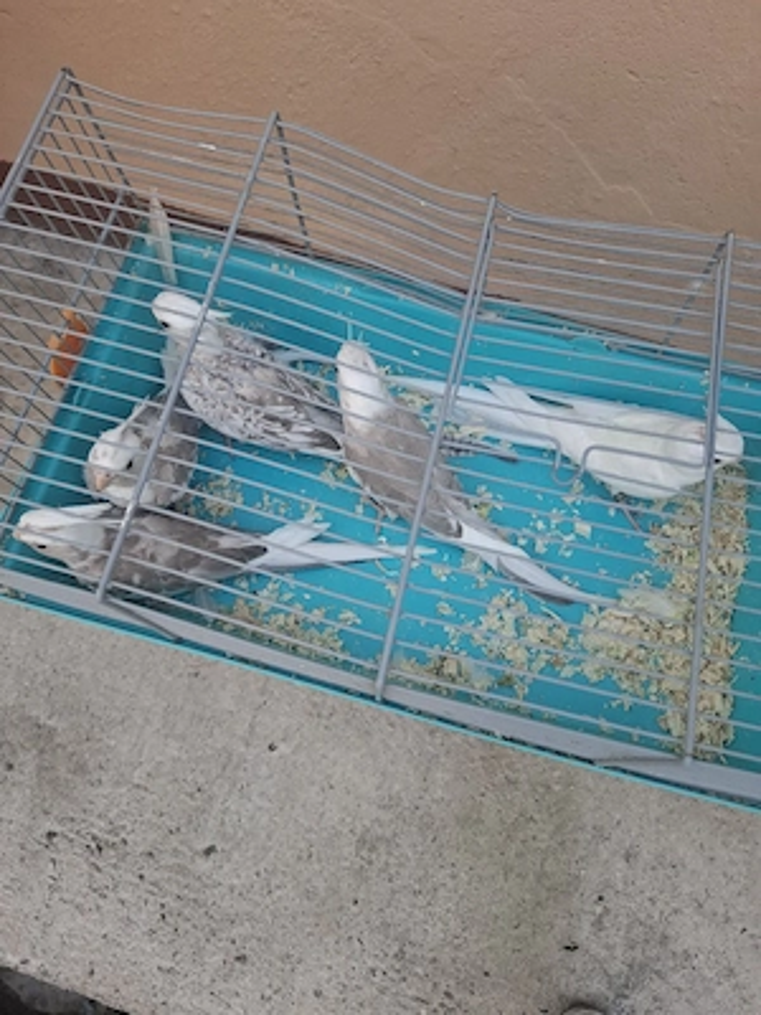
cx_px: 380
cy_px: 508
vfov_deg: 73.9
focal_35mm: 23
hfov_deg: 58.9
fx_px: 674
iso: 50
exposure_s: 1/370
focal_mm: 5.54
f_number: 1.8
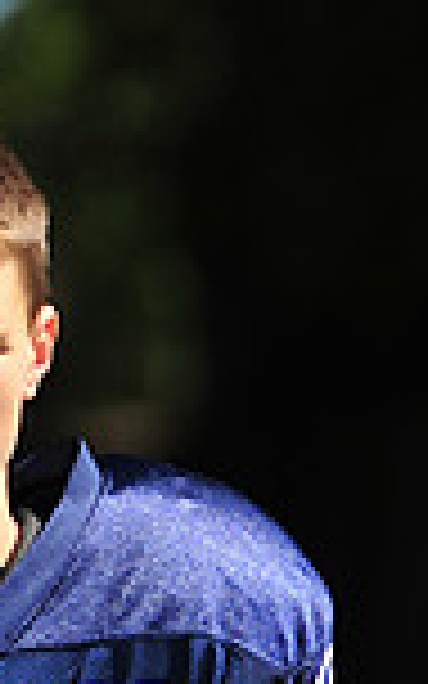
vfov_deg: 2.9
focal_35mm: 720
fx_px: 13437
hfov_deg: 1.8
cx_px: 81
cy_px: 940
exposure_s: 1/3200
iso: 400
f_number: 4.5
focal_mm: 185
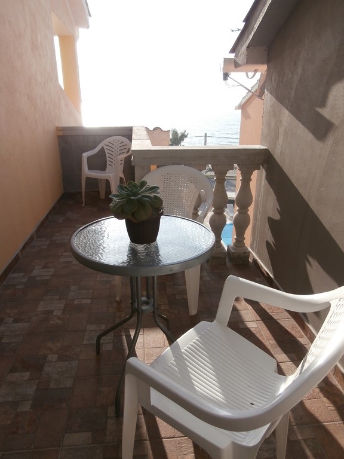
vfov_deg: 71.6
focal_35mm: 24
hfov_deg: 56.8
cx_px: 172
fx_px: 318
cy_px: 230
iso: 100
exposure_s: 1/800
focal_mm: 4.2
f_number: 3
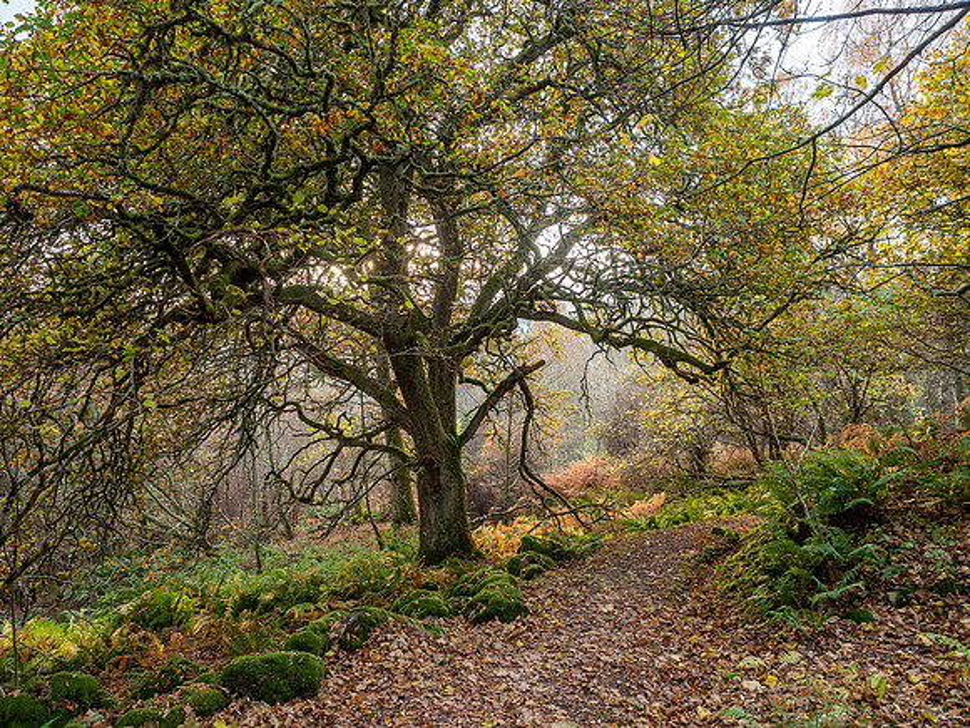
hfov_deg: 71.6
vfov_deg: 56.8
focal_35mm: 24
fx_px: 673
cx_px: 485
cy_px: 364
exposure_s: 1/25
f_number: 4
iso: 200
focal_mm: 12
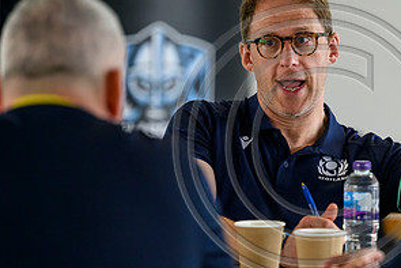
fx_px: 3176
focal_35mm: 285
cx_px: 313
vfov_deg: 4.8
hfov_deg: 7.2
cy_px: 141
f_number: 2.8
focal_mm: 145
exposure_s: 1/800
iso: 2500
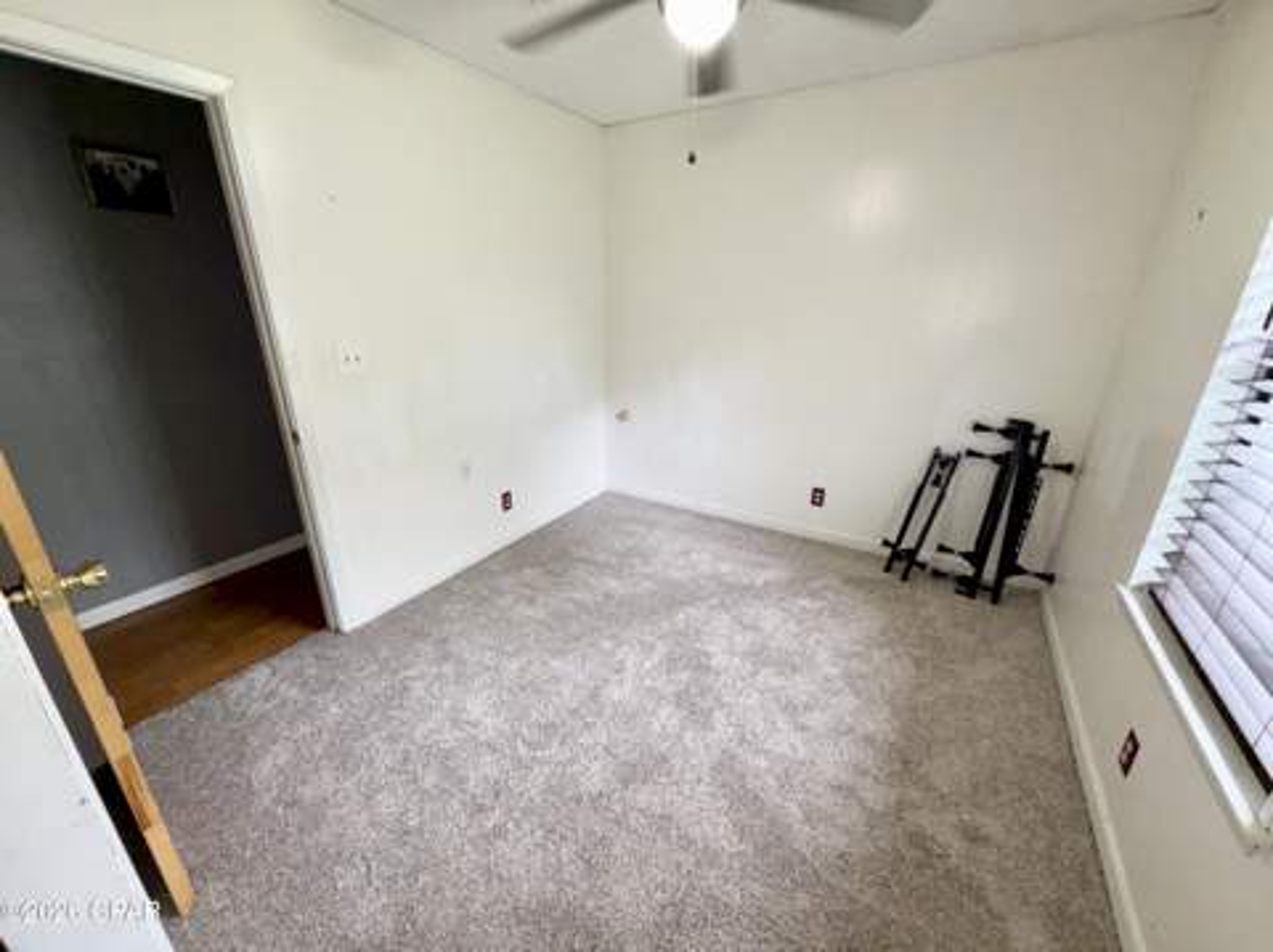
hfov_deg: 102.1
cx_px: 636
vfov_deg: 85.6
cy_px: 476
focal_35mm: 14
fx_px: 514
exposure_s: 1/60
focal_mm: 2.22
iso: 100
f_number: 2.2
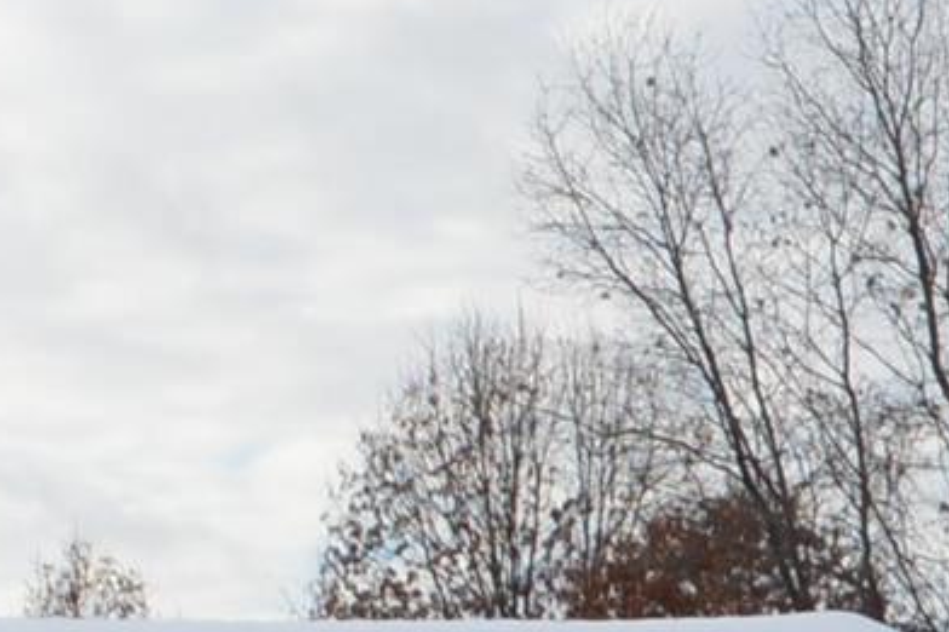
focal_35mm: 235
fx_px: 6192
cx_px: -1426
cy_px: 48
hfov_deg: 8.0
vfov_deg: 5.8
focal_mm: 20
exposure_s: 1/160
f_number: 6.3
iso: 100
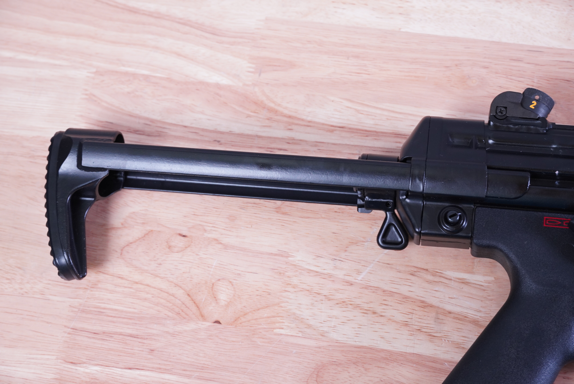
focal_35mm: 74
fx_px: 1173
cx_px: 287
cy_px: 192
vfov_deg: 18.6
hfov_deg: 27.5
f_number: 5.6
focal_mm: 49
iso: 1000
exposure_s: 1/125
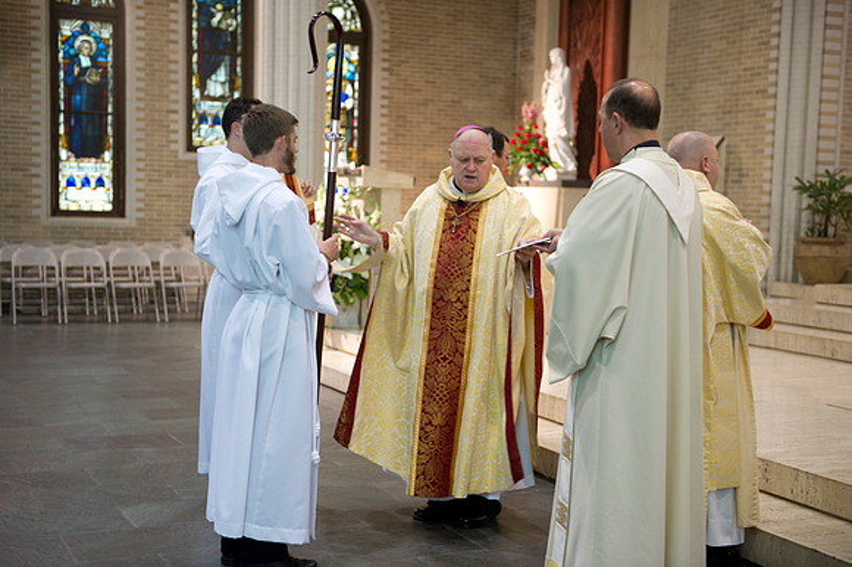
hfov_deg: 36.3
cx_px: 426
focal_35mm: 55
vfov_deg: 24.6
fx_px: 1301
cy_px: 284
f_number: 2.8
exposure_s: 1/100
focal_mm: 55
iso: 2000
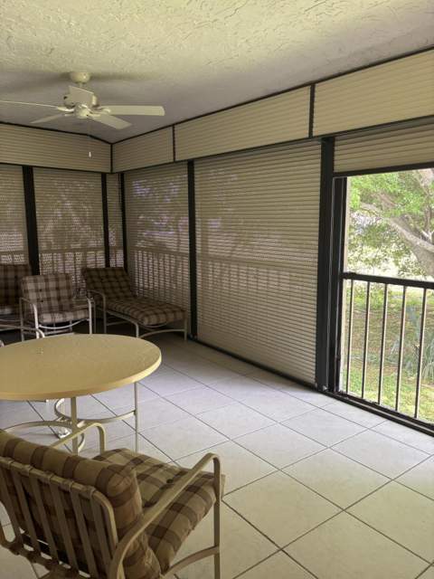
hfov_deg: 53.1
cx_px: 217
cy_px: 290
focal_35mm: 26
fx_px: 435
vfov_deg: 67.3
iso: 64
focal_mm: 5.96
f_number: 1.6
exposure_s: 1/60
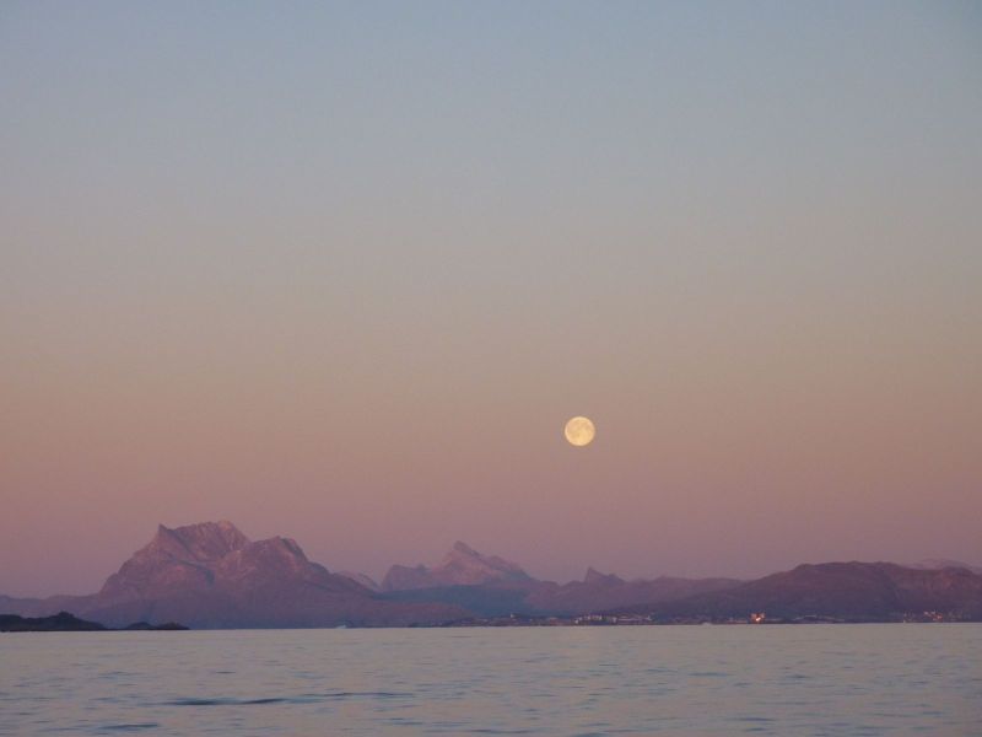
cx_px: 491
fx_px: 3376
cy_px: 368
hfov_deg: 16.6
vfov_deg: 12.5
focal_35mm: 119
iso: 160
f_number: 4.4
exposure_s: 1/160
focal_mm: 19.5
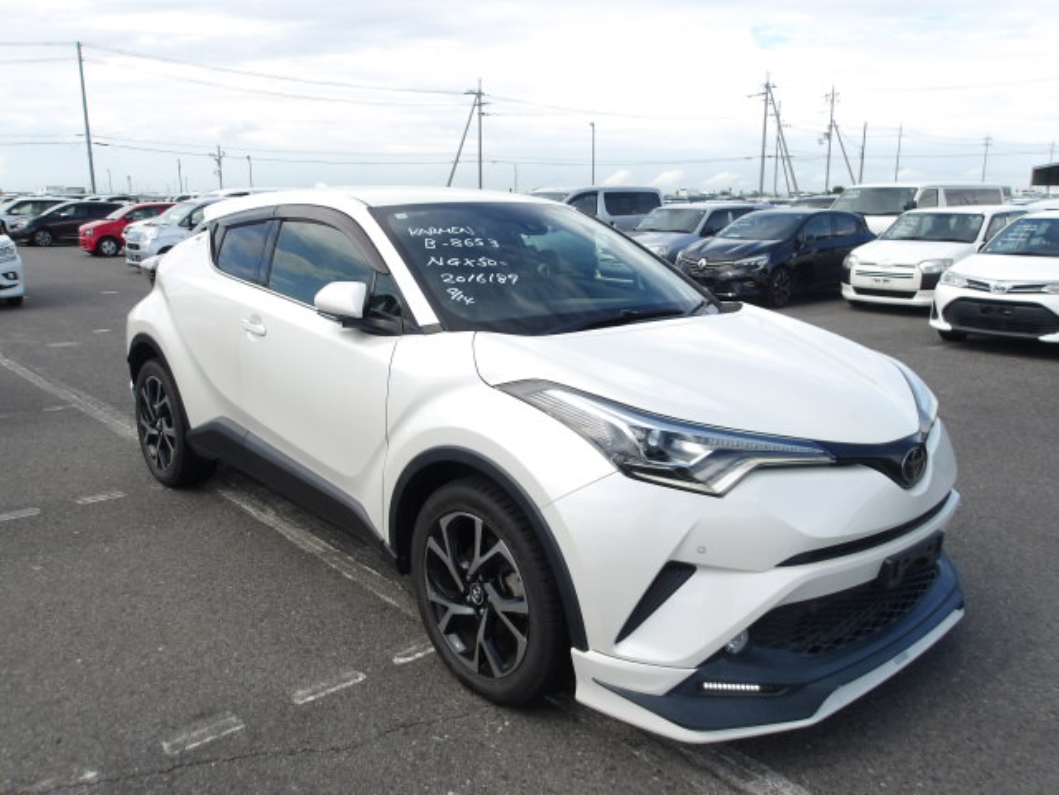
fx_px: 826
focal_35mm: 27
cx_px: 530
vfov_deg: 51.4
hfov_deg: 65.3
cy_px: 398
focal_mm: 4.9
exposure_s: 1/60
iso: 100
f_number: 10.4
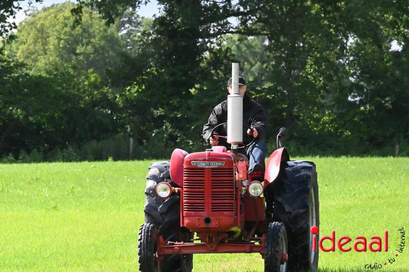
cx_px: 204
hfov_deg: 7.1
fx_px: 3291
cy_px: 136
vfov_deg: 4.7
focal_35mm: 290
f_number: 18
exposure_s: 1/8000
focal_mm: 290
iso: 32000
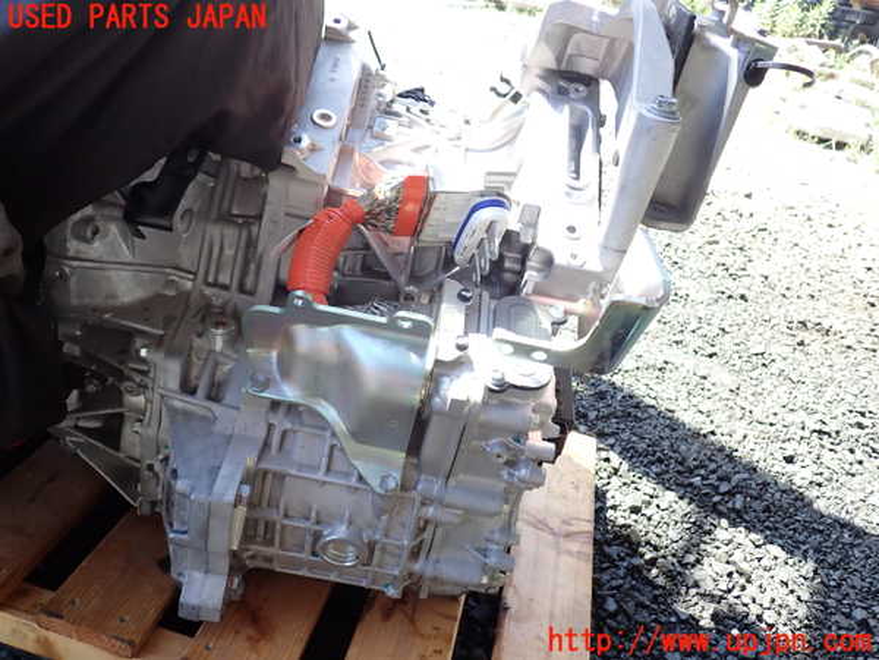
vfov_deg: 46.8
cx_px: 440
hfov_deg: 60.0
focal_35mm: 30
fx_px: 762
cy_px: 330
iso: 100
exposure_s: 1/160
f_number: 2.3
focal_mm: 5.4
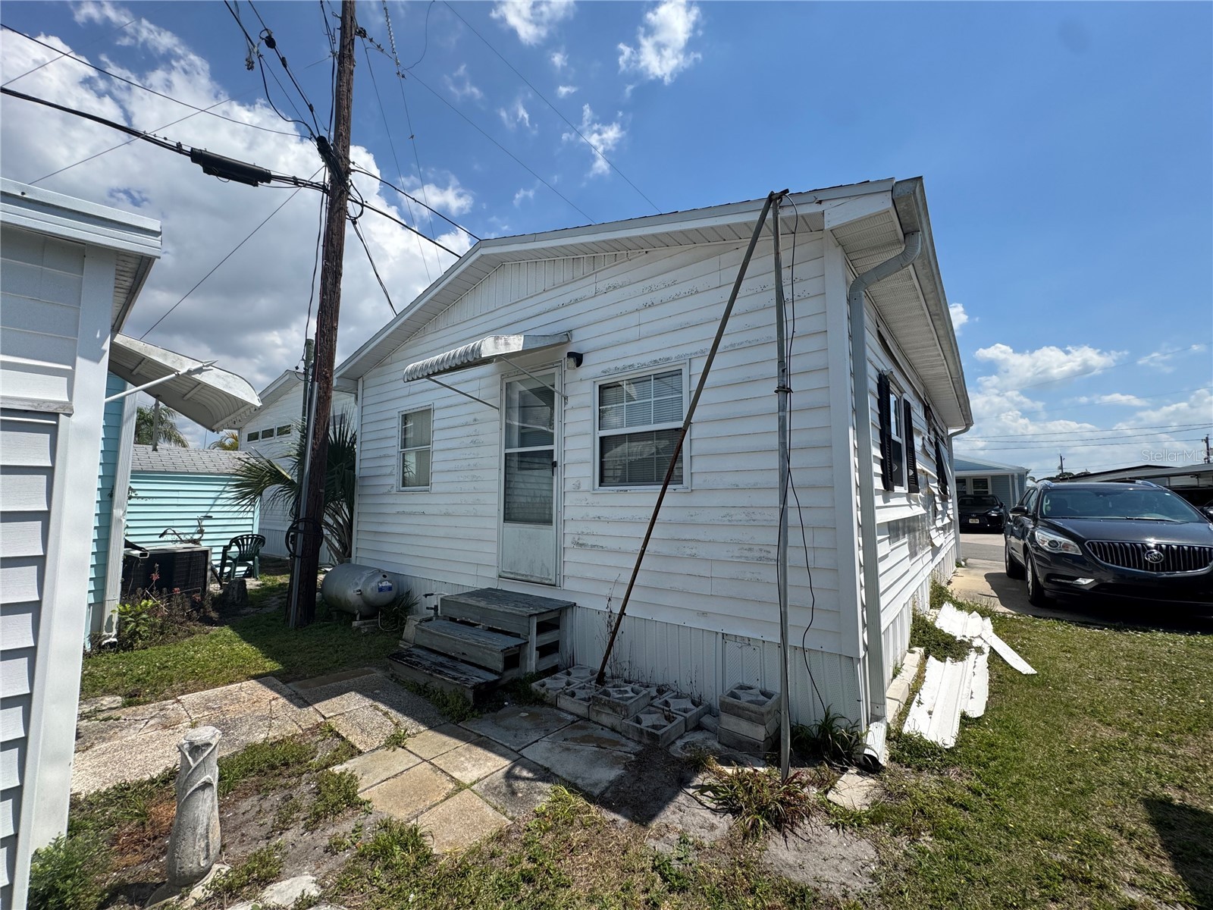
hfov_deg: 102.1
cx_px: 606
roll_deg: -0.5
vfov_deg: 85.7
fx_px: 491
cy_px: 455
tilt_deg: +4.3
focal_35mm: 14
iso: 50
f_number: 2.2
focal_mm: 2.22
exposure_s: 1/2342
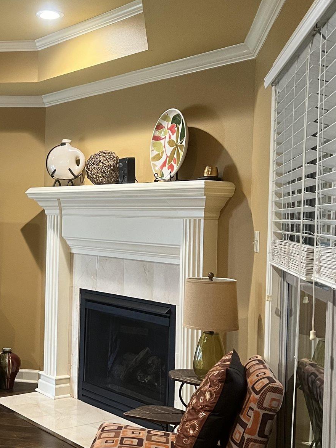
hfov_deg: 27.6
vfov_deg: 37.5
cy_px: 213
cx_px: 35
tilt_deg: +1.8
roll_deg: -0.8
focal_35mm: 51
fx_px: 660
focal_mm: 5.7
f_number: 1.5
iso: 400
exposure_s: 1/60
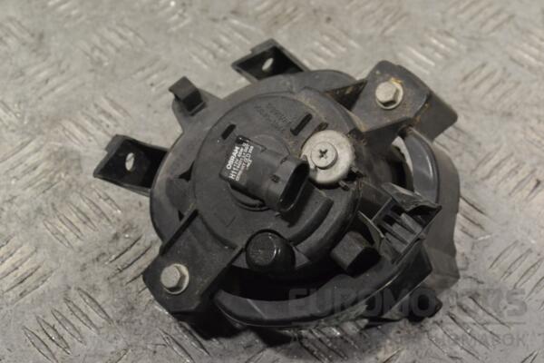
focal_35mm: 63
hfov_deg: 31.9
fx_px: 952
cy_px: 182
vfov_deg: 21.6
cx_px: 272
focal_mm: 42
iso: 3200
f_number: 9
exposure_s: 1/320
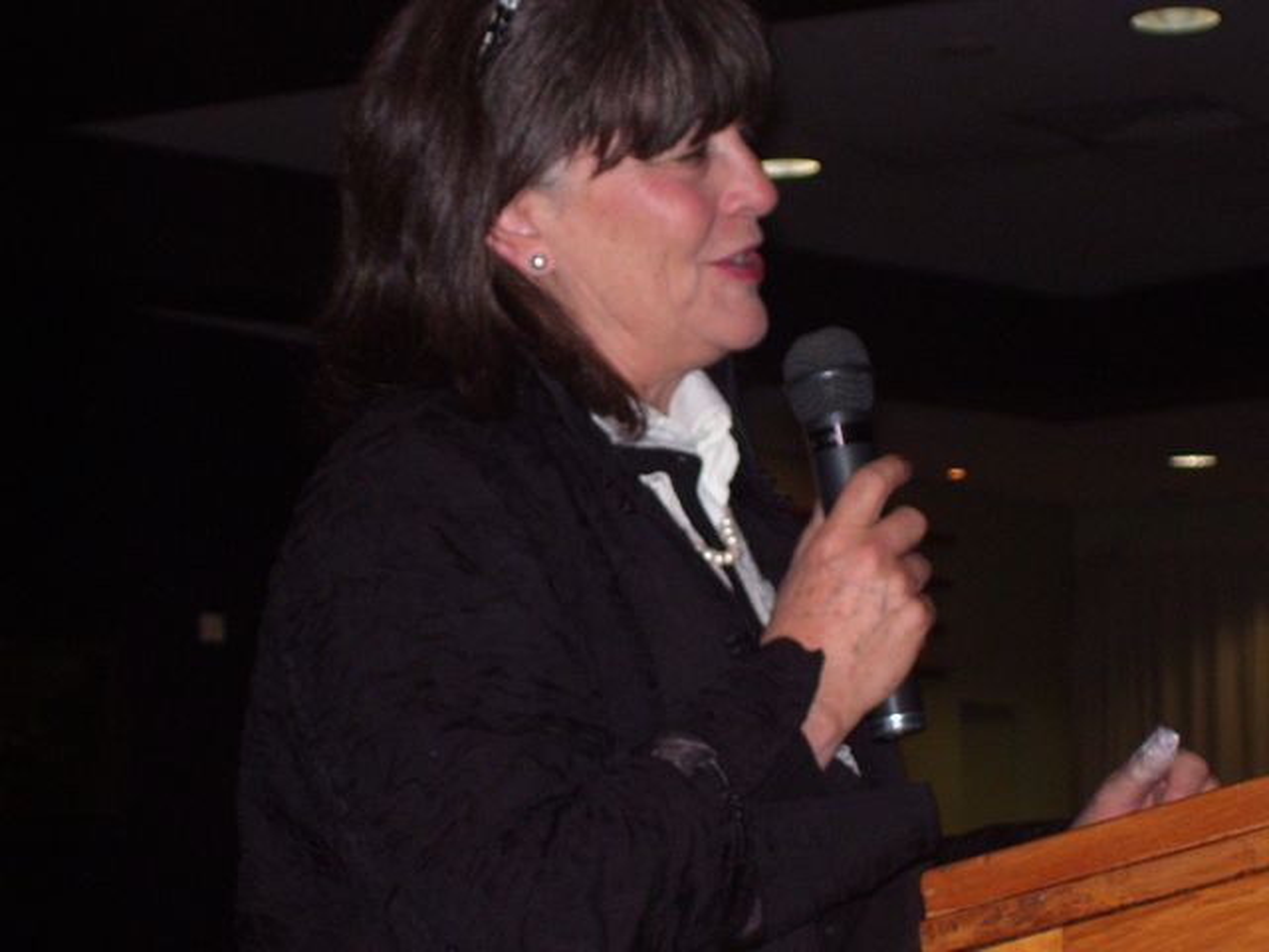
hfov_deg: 18.2
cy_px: 476
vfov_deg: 13.7
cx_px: 634
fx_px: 3959
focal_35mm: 108
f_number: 4.6
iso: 200
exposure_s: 1/90
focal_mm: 18
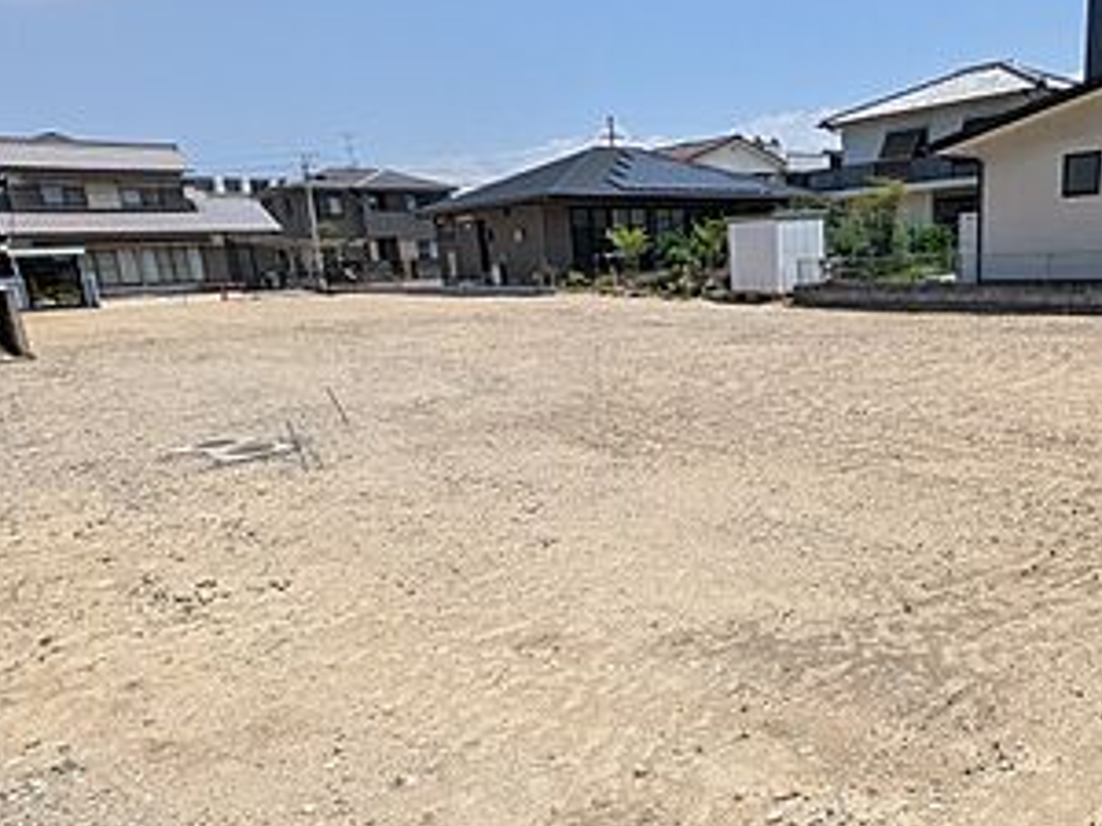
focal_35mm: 28
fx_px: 891
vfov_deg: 49.5
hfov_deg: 61.1
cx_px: 775
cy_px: 492
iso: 67
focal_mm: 1.83
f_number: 2.2
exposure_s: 1/2347
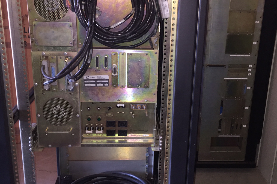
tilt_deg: -17.7
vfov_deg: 32.6
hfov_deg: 47.4
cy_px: 85
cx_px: 140
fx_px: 315
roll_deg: -1.9
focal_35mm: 41
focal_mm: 4.15
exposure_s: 1/16
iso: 80
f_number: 2.2
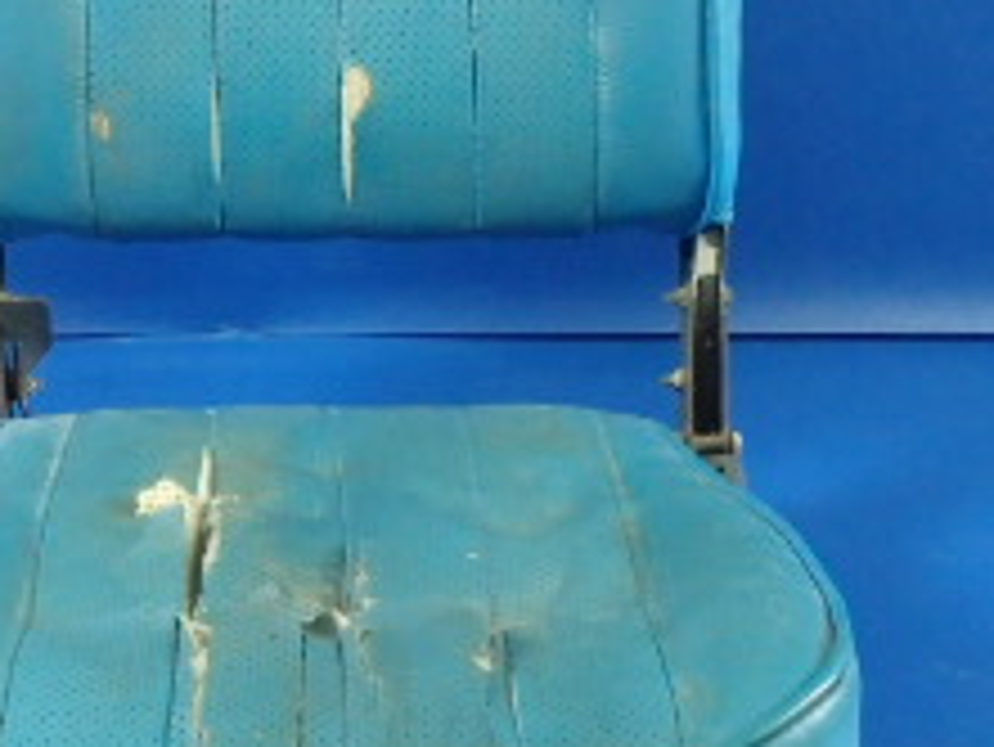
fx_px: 2327
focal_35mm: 81
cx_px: 418
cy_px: 270
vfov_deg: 18.2
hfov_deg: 24.1
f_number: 3.9
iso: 800
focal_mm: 5
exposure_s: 1/30
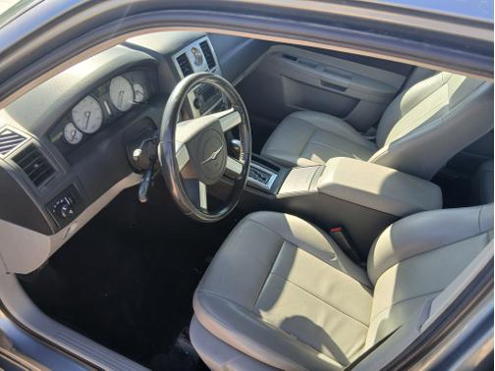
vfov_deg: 53.1
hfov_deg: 67.3
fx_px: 372
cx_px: 248
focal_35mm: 26
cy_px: 186
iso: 20
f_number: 1.8
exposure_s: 1/60
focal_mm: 3.98
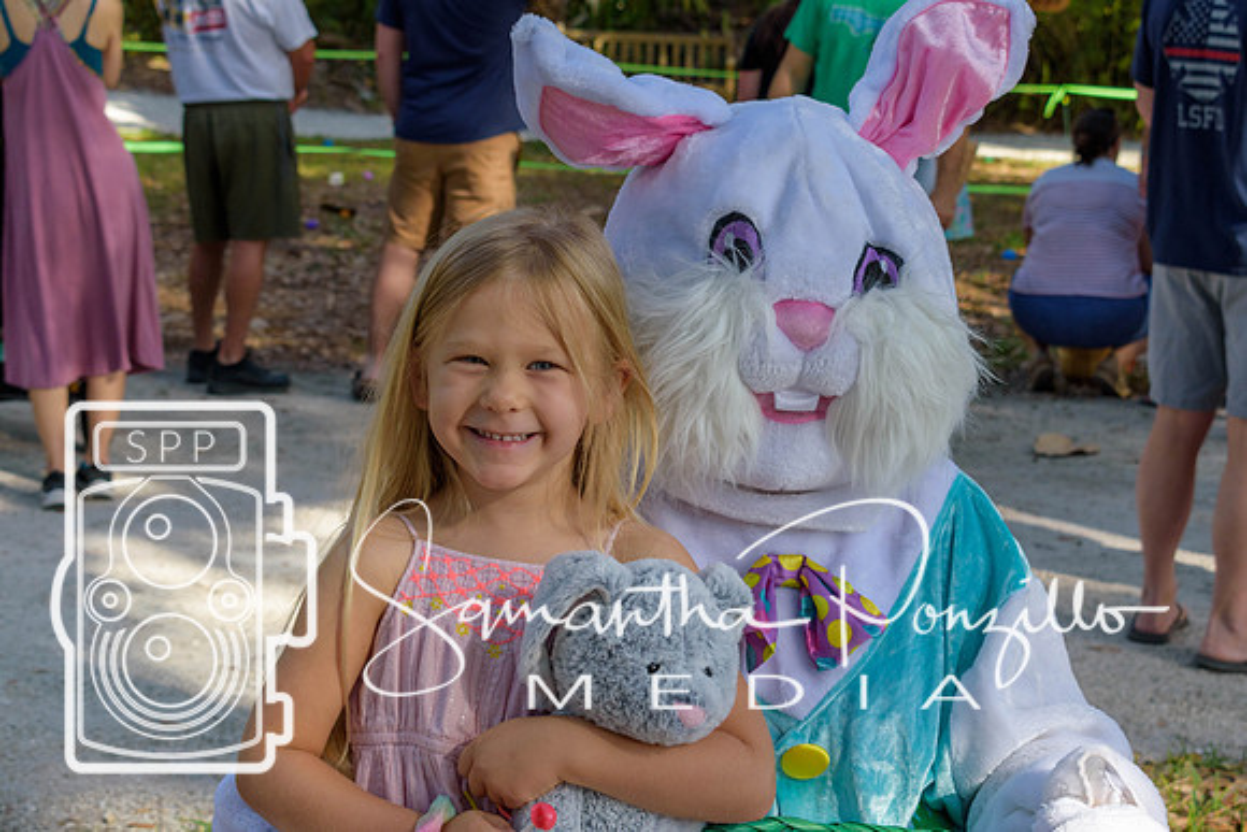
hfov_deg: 28.1
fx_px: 2494
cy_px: 416
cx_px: 624
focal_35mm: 72
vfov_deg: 18.9
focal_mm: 48
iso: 280
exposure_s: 1/250
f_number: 8
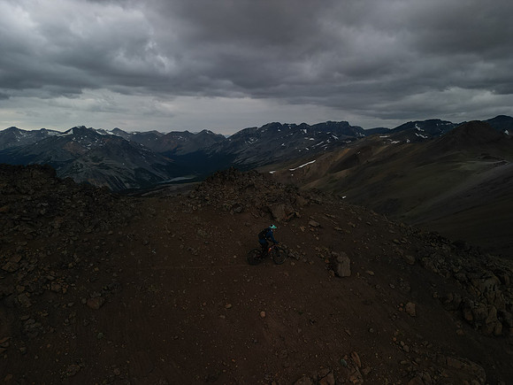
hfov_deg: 71.6
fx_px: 356
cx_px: 256
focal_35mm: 24
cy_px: 192
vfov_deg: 56.8
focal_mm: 6.72
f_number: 1.7
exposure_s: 1/1000
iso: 100
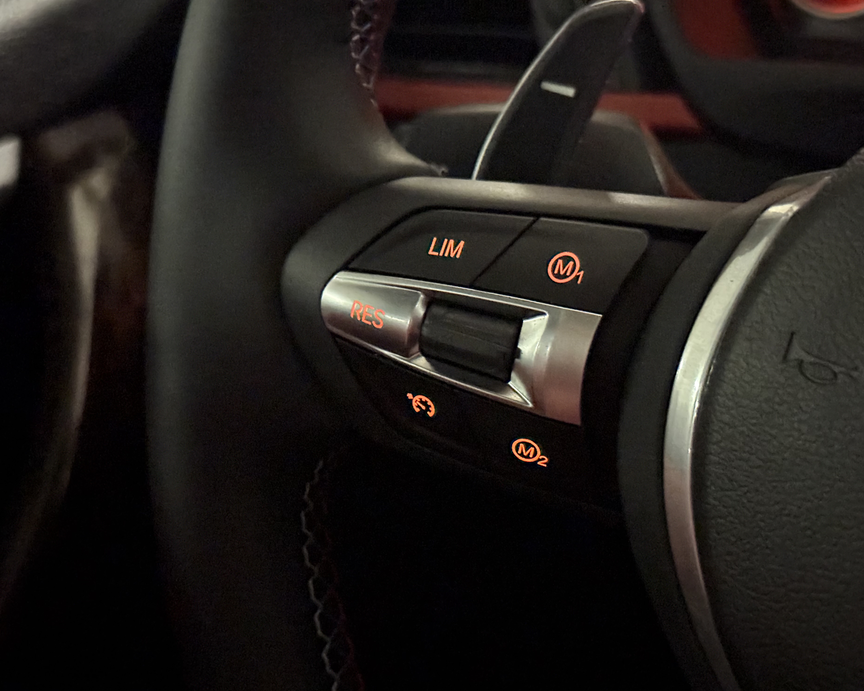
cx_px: 454
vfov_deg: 29.7
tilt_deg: -26.8
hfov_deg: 36.6
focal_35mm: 51
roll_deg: +7.7
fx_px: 1304
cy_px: 348
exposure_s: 1/15
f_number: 1.78
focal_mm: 6.76
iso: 8000
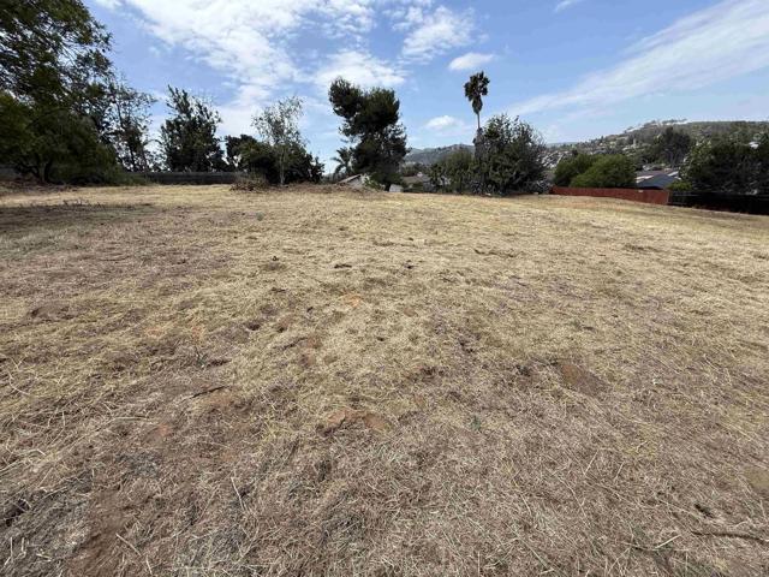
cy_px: 288
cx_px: 384
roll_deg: +8.4
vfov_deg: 85.7
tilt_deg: -18.4
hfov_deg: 102.1
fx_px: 311
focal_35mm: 14
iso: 50
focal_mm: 2.22
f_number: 2.2
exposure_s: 1/1167
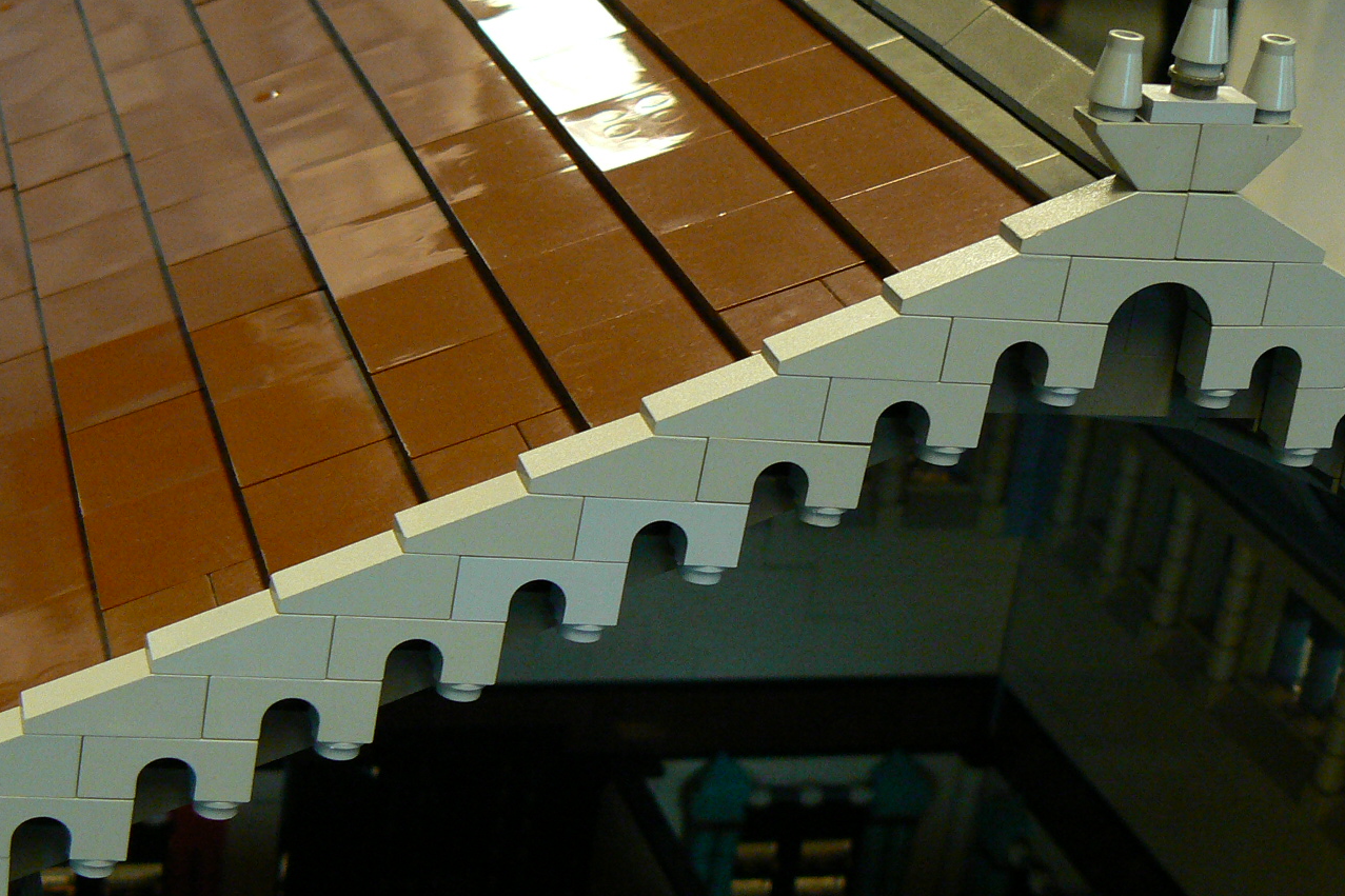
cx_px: 672
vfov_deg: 18.7
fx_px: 2727
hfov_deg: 27.7
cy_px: 458
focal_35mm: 73
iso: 200
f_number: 2.8
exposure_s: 1/25
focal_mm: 8.6
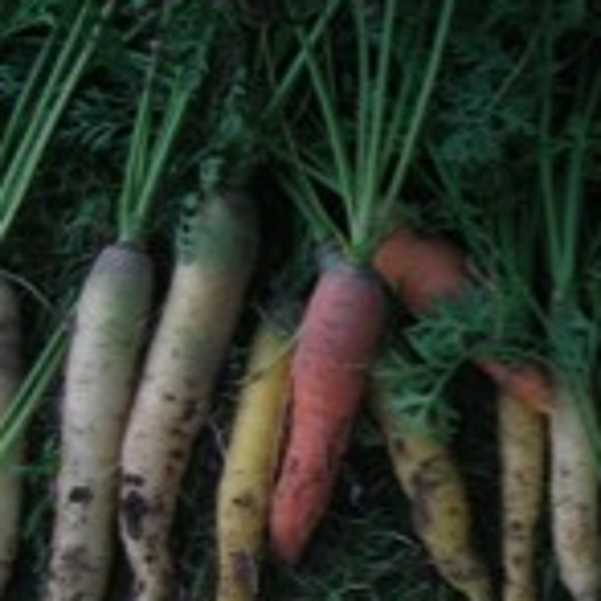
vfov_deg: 14.7
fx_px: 2318
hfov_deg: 14.2
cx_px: 758
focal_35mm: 118
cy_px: 200
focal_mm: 7
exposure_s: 1/82.8
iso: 50
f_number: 3.1
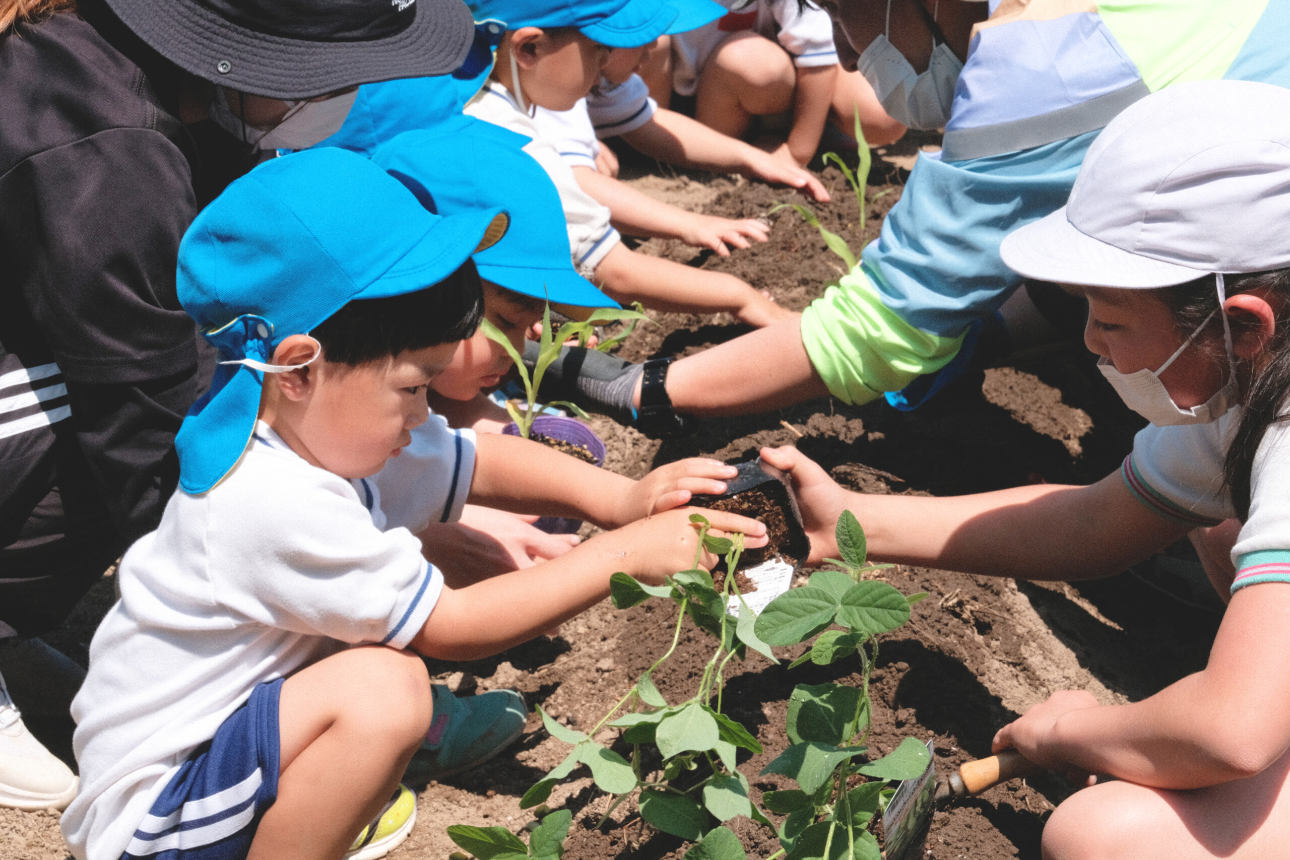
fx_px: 3727
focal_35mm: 104
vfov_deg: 13.2
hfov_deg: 19.6
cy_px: 430
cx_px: 645
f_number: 16
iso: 800
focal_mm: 69.2
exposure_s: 1/480
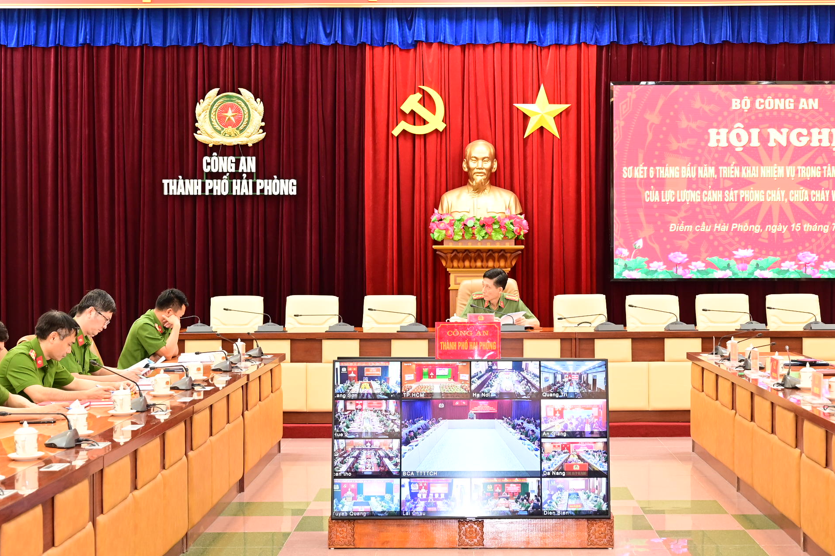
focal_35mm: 62
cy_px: 243
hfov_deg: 32.3
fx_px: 1438
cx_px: 476
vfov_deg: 21.9
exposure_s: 1/100
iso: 2000
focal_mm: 39
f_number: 4
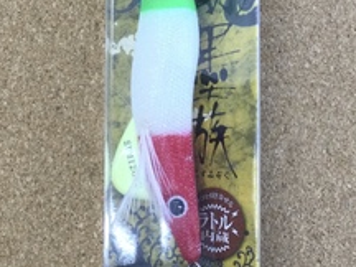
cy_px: 44
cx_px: 175
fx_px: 884
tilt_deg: -86.6
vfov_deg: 17.0
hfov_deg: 22.8
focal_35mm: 86
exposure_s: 1/30
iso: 40
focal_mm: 3.3
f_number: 2.4
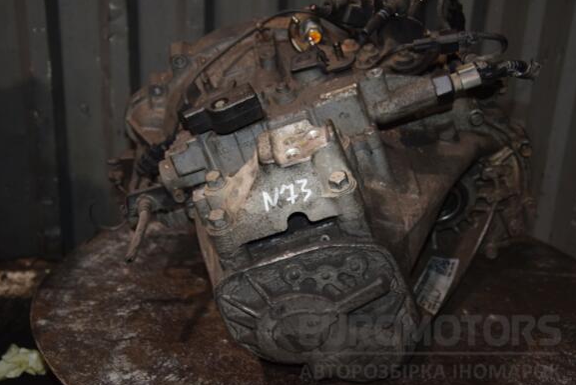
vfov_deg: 25.5
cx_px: 281
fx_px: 848
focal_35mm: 53
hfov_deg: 37.5
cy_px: 197
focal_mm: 34
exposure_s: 1/60
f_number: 5
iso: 800
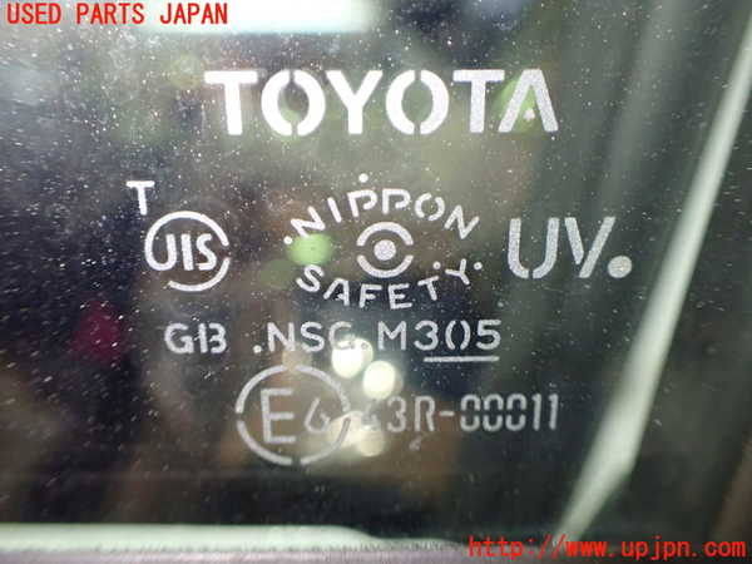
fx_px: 652
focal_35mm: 30
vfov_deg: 46.8
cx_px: 376
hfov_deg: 60.0
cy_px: 282
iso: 800
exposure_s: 1/50
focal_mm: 5.4
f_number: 2.3
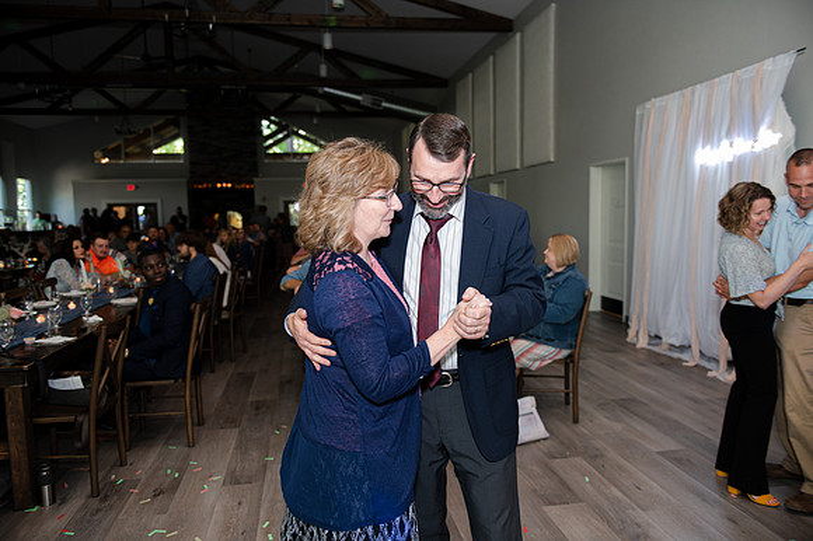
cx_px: 406
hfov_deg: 67.4
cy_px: 270
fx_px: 609
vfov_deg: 47.9
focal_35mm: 27
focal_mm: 27
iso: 1000
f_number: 2.8
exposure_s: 1/160
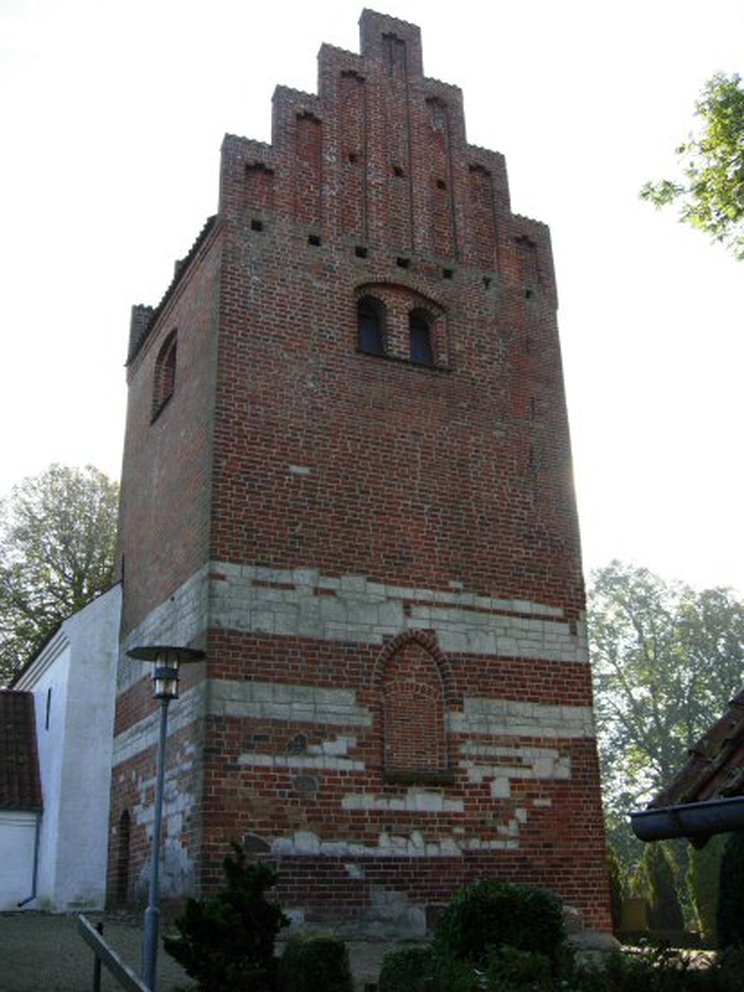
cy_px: 500
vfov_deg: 50.1
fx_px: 1060
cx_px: 375
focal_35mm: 37
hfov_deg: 38.7
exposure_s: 1/181
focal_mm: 7.5
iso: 50
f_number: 3.8
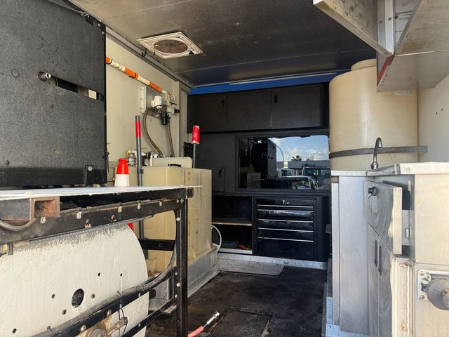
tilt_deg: -0.9
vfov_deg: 56.8
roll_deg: +0.7
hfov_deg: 71.6
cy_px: 168
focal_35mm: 24
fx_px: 311
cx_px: 224
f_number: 1.78
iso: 100
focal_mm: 6.76
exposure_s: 1/416
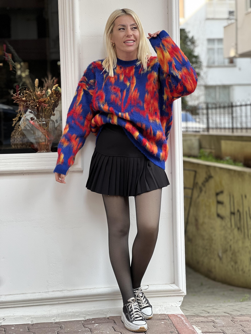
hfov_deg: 19.1
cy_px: 167
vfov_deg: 25.3
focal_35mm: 77
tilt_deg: -1.4
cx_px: 126
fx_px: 744
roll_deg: +1.1
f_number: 2.8
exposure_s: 1/121
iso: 50
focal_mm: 9
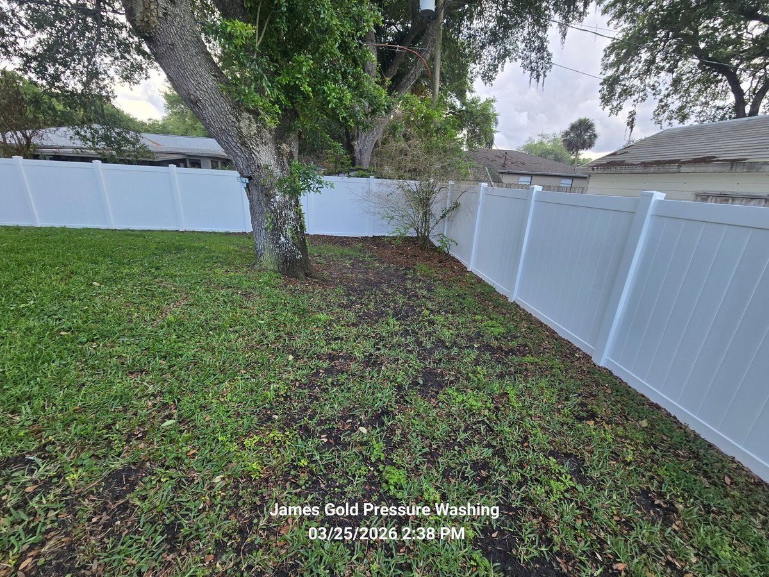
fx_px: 289
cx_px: 384
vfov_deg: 89.9
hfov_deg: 106.2
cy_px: 288
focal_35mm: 13
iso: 50
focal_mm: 2.2
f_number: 2.2
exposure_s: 1/305
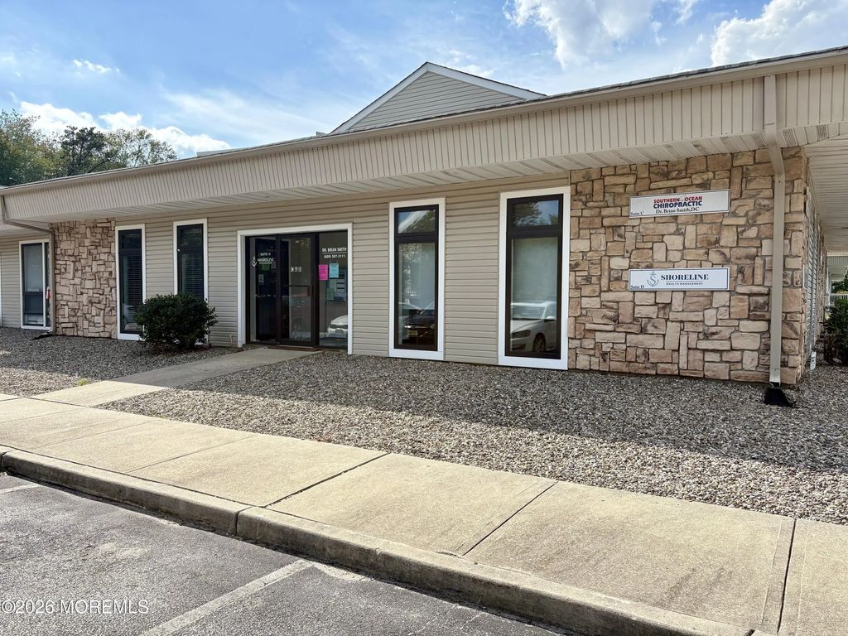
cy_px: 318
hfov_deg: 67.3
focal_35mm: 26
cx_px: 424
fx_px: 637
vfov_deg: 53.1
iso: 64
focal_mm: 5.96
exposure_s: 1/4950
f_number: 1.6
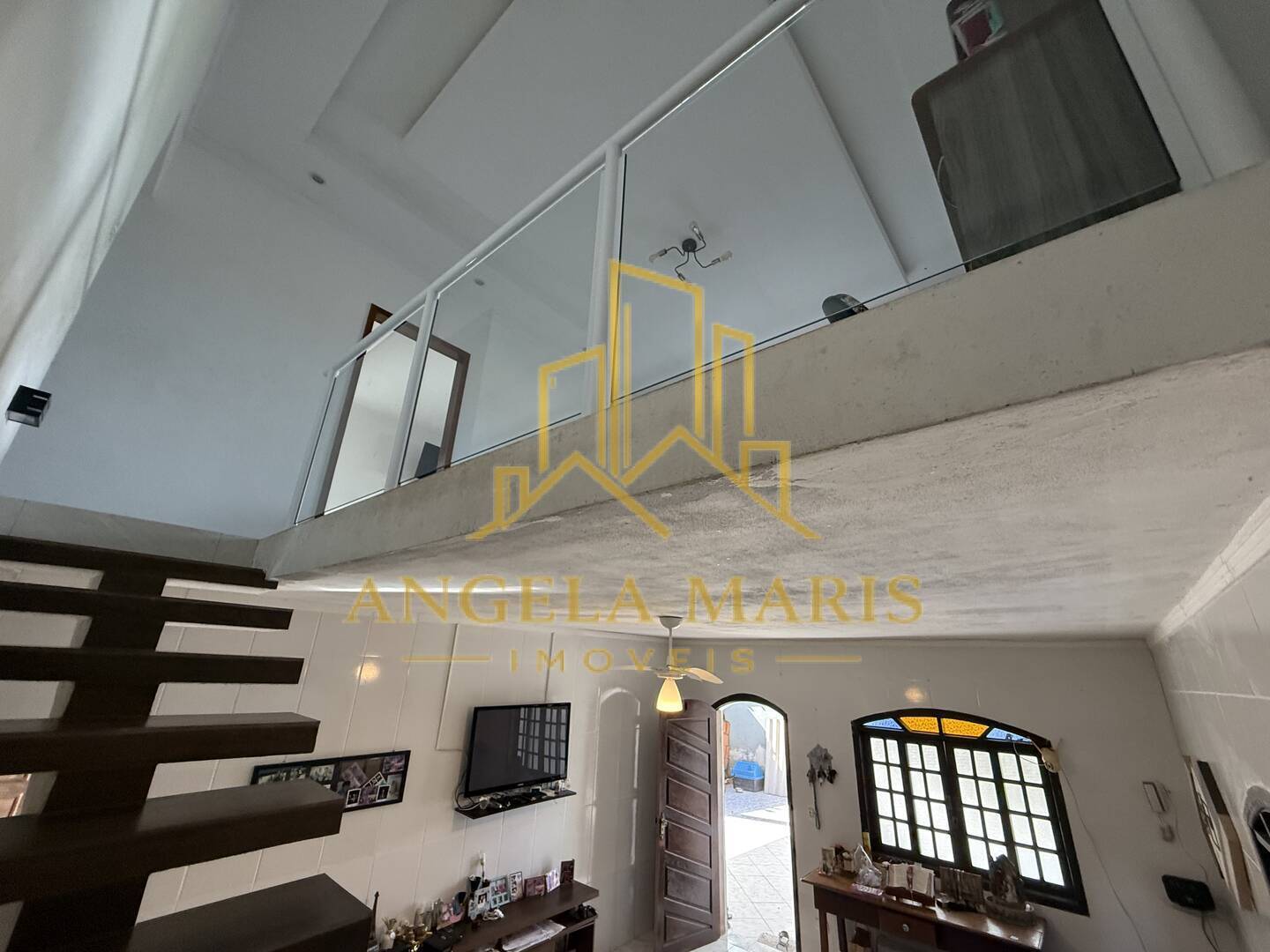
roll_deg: -2.4
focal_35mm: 14
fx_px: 514
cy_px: 476
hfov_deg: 102.1
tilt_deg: +20.9
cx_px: 635
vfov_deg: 85.7
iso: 400
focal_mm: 2.22
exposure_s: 1/120
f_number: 2.2
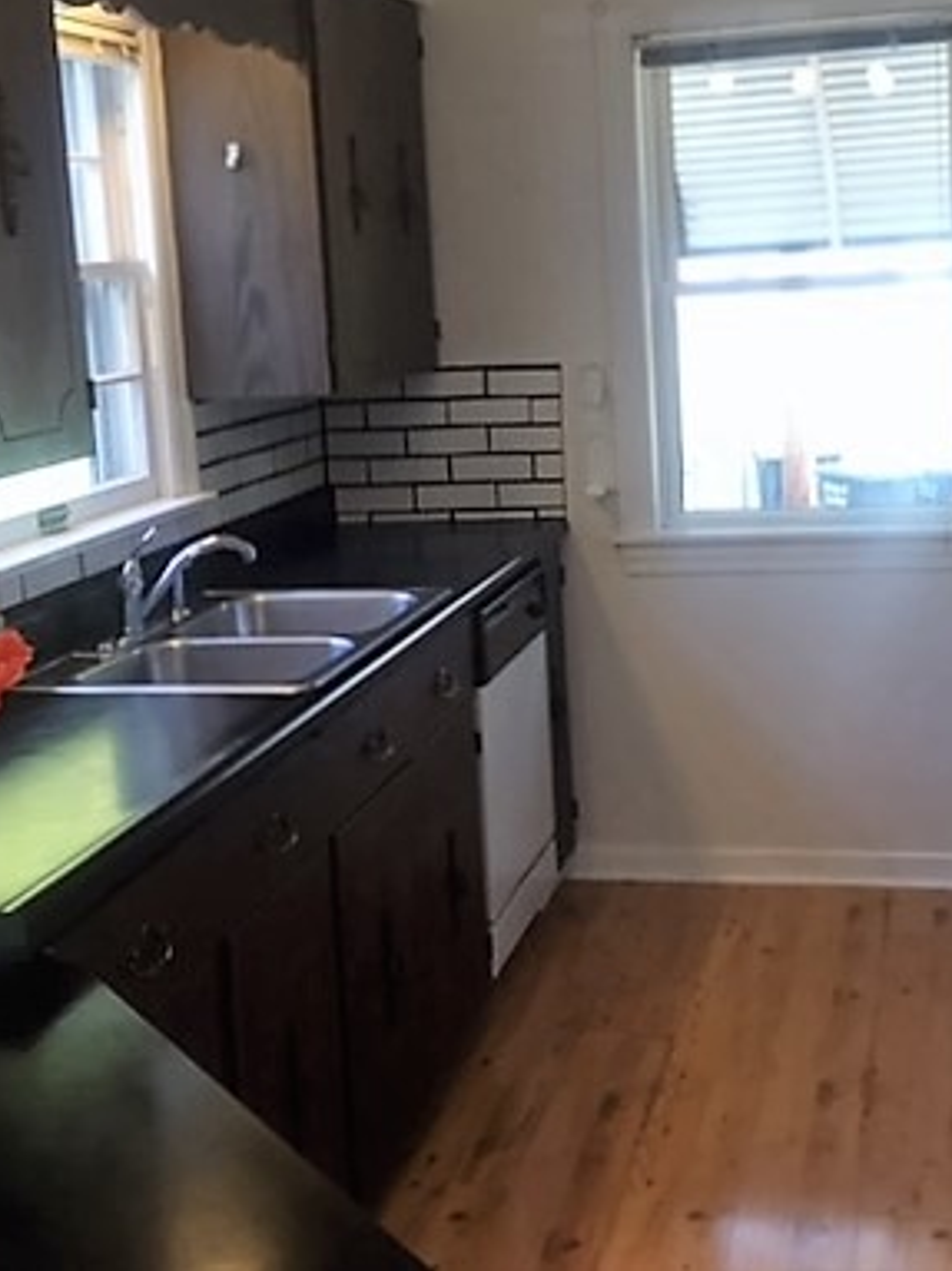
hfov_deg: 30.2
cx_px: 532
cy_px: 486
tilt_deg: -6.5
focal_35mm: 48
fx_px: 1761
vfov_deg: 39.4
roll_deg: +2.4
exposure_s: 1/30
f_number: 2.2
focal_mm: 4.15
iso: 64
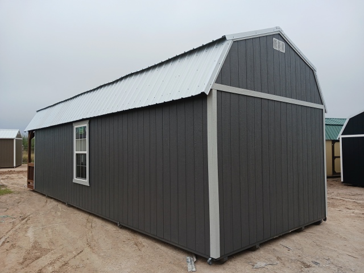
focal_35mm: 27
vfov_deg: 51.4
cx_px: 182
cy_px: 136
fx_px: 284
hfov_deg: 65.3
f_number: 1.8
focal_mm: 4
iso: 25
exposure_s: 1/120
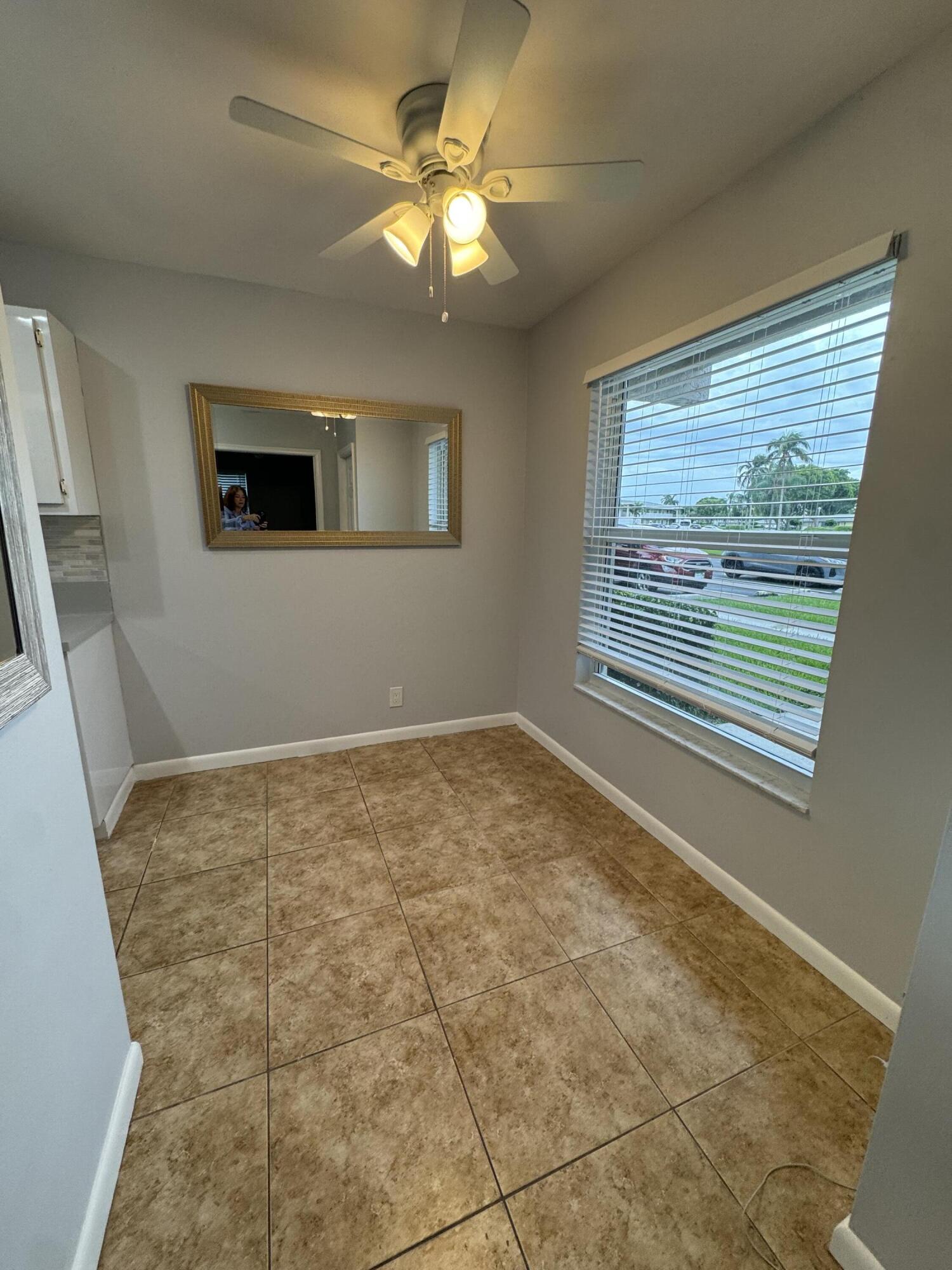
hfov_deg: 85.7
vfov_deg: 102.1
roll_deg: -0.4
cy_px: 635
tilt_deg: -12.2
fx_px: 513
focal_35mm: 14
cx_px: 476
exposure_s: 1/120
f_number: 2.2
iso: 160
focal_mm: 2.22
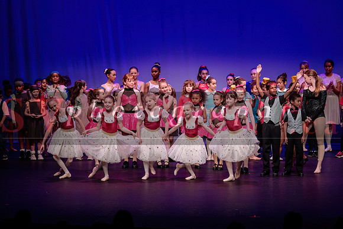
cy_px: 114
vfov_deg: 11.2
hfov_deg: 16.8
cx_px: 172
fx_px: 1163
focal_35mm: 122
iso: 1000
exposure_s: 1/640
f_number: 2.8
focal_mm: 120
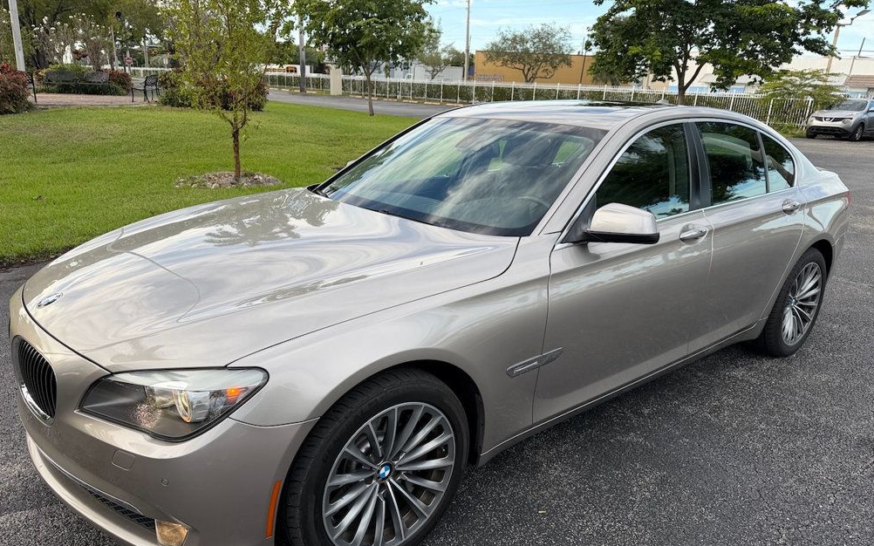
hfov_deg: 70.4
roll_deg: -2.1
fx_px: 619
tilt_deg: -21.3
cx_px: 428
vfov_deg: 47.4
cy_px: 317
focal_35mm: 26
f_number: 1.78
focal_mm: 6.76
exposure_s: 1/888
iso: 80
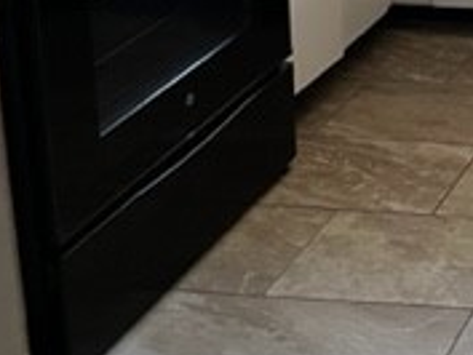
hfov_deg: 17.2
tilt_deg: -10.9
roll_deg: -1.1
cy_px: -219
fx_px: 1285
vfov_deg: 14.4
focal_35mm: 94
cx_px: 842
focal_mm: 5.7
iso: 320
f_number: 1.5
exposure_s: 1/60
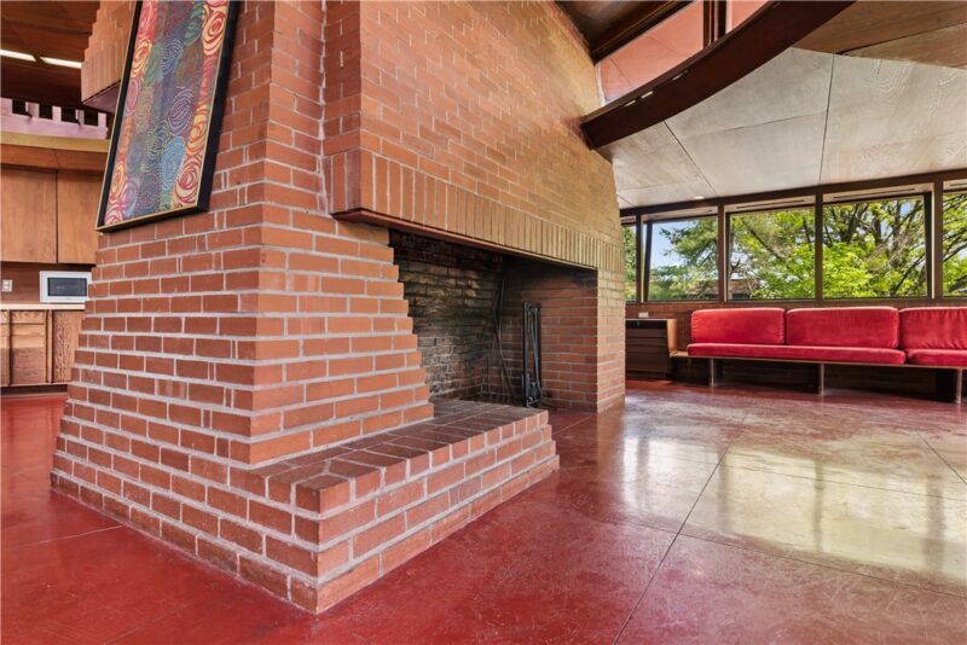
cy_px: 322
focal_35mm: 19
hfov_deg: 86.9
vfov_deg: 64.6
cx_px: 484
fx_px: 511
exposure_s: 1/10
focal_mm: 19
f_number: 7.1
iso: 50
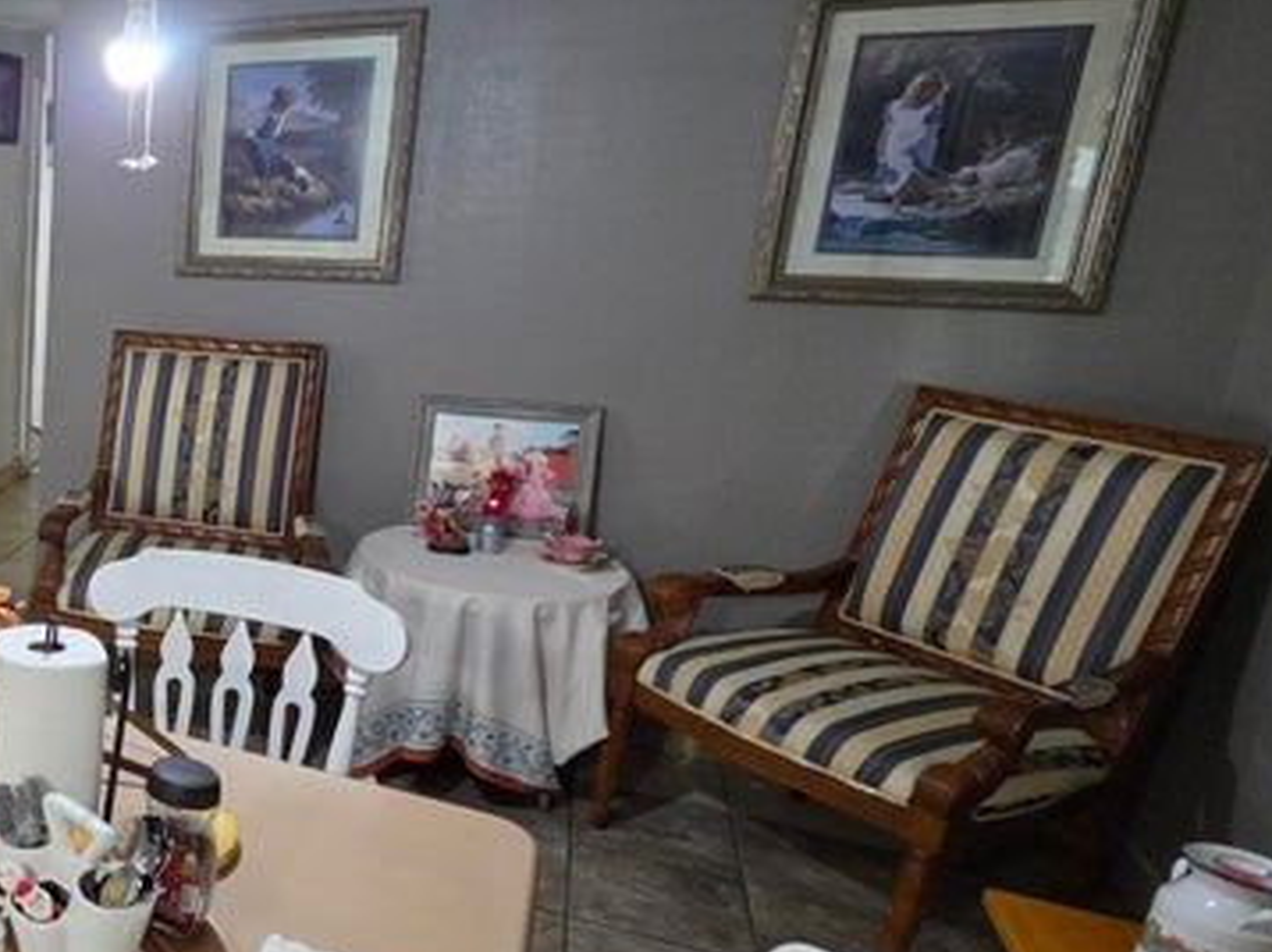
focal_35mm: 31
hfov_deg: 42.9
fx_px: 1138
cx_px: -179
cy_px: 480
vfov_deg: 45.4
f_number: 1.9
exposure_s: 1/60
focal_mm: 2.2
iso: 250
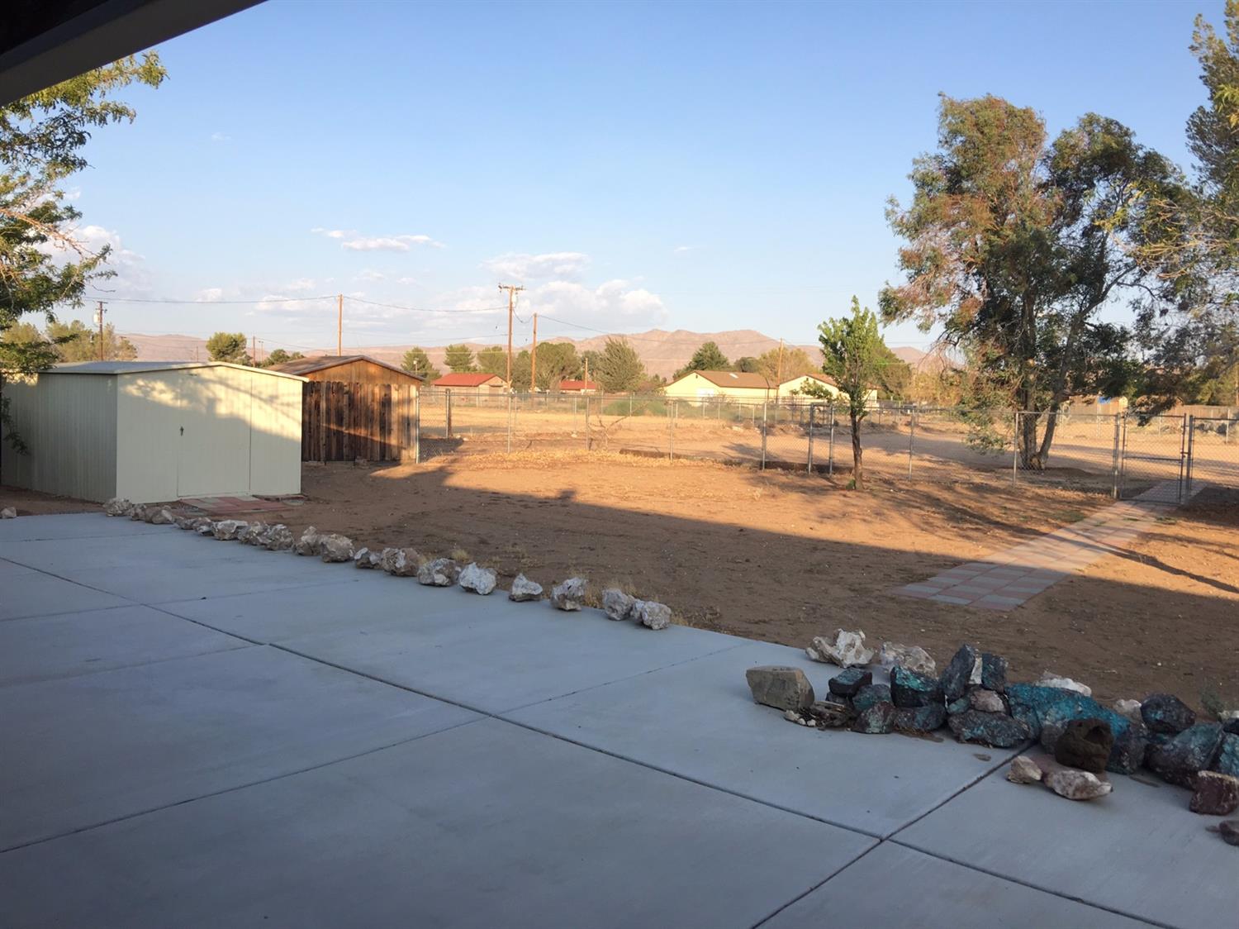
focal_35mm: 29
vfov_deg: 48.2
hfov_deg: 61.7
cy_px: 464
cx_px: 620
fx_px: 1038
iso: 25
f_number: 2.2
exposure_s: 1/437
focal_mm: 4.15
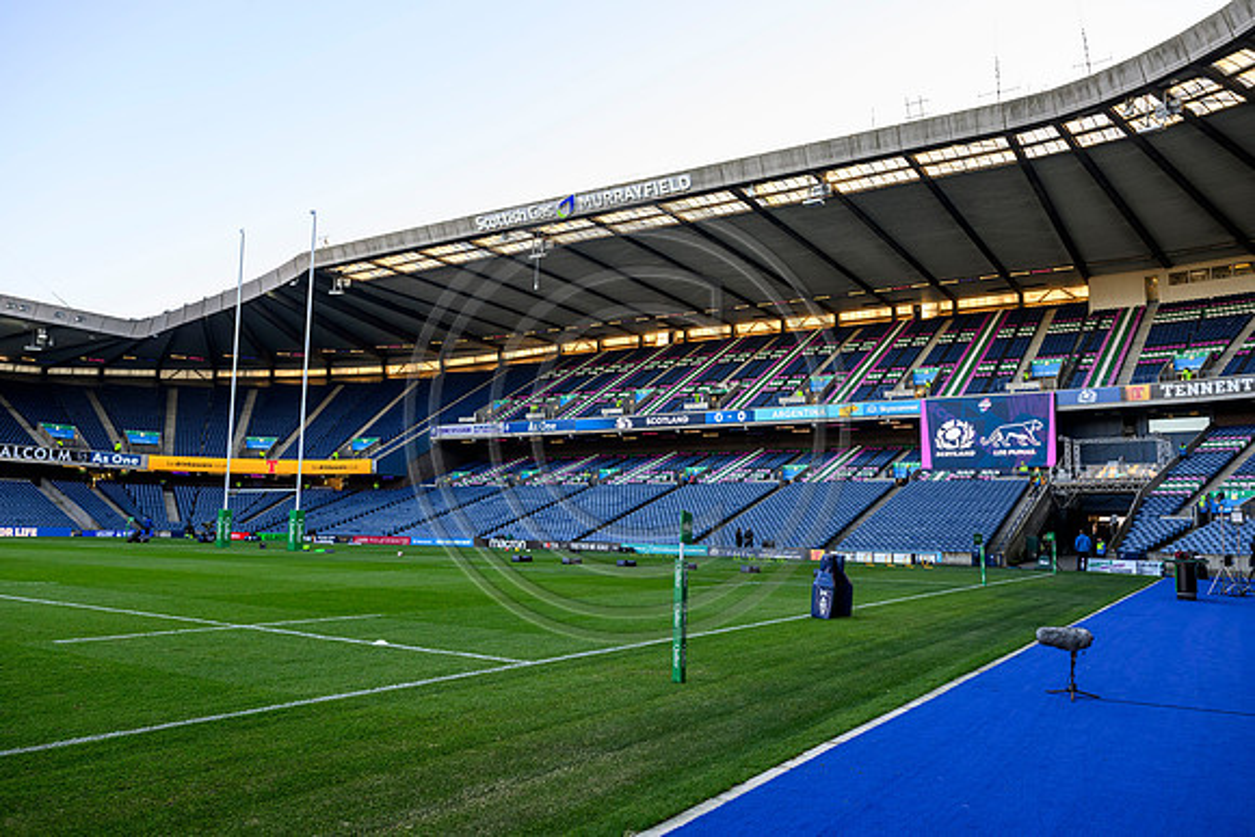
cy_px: 418
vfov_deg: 47.2
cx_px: 628
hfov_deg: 66.4
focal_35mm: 28
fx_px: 959
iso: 500
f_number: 6.3
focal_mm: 27.5
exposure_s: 1/250
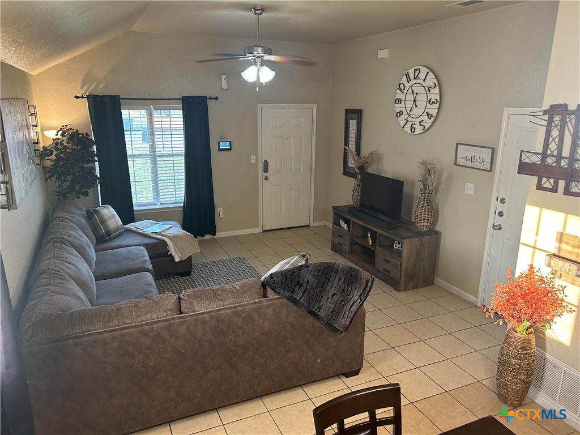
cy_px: 218
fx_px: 436
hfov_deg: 67.3
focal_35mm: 26
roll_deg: -0.2
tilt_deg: -14.8
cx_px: 290
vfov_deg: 53.1
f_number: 1.5
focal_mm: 5.7
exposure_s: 1/60
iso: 160
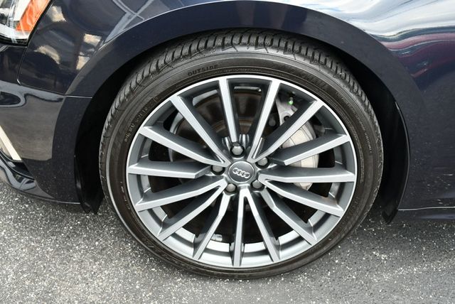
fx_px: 455
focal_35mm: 36
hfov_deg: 53.1
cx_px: 228
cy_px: 152
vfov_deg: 36.9
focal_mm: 18
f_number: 4
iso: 400
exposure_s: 1/250
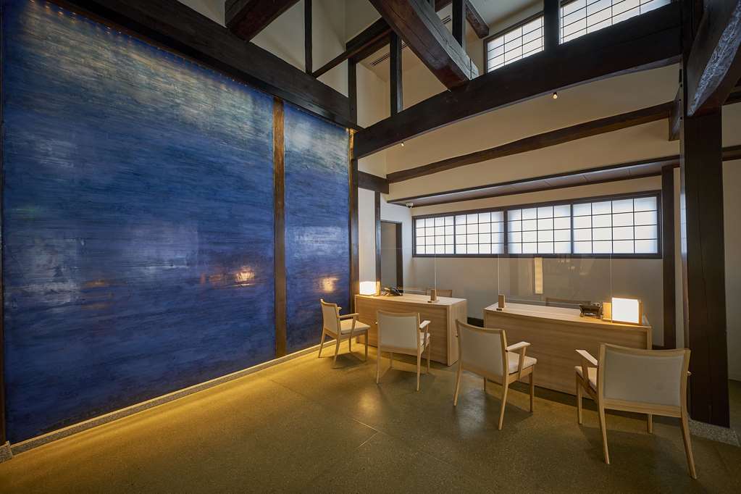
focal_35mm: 14
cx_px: 370
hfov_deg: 104.3
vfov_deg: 81.2
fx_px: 288
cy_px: 247
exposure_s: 1/2
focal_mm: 14
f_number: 8
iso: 280
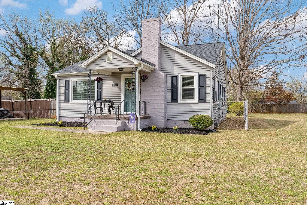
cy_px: 102
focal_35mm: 27
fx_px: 230
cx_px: 154
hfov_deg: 67.4
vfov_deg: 47.9
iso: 250
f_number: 8
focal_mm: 27
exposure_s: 1/800
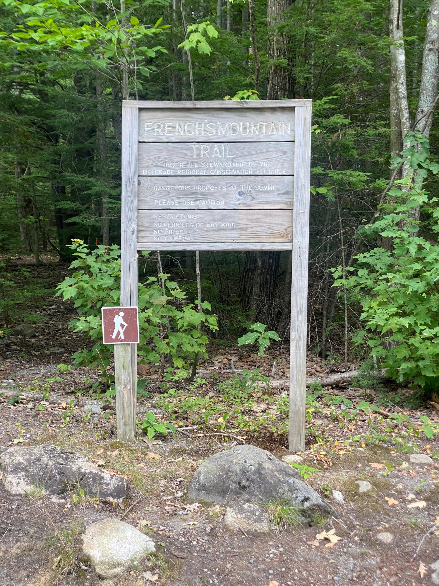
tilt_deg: +0.8
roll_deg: -1.0
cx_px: 220
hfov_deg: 28.0
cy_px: 293
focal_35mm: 52
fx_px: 879
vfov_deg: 36.8
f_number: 2
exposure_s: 1/121
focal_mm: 6
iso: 80
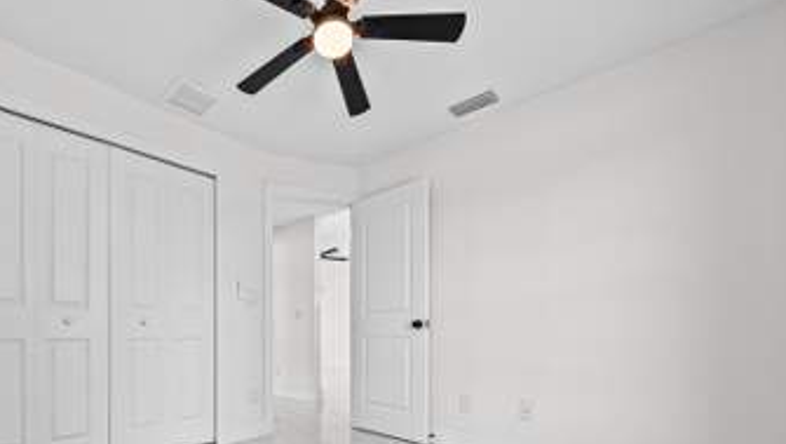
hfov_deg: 91.4
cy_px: 338
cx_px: 314
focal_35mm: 18
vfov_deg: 57.7
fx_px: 375
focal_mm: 12
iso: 200
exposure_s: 1/6
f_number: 9
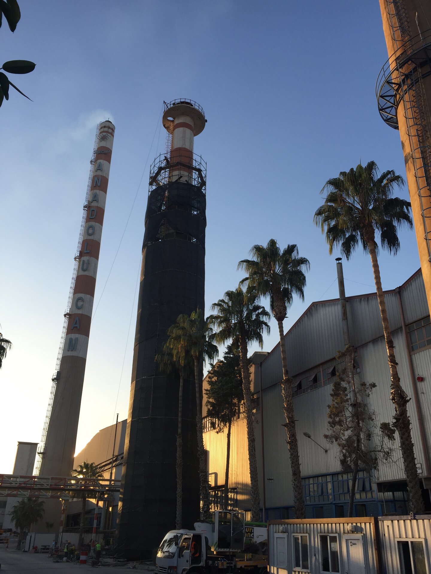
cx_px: 216
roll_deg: -0.9
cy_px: 287
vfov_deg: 61.7
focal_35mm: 29
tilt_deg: +27.5
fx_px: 481
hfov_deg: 48.2
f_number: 2.2
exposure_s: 1/670
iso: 32
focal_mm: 4.15
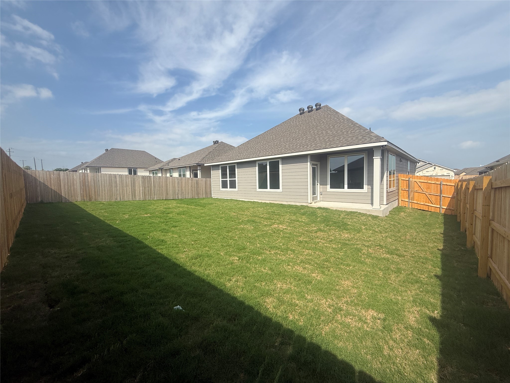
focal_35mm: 14
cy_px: 192
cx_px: 255
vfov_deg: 85.7
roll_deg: +1.3
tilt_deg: -2.3
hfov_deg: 102.1
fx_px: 206
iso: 50
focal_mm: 2.22
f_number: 2.2
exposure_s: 1/2611
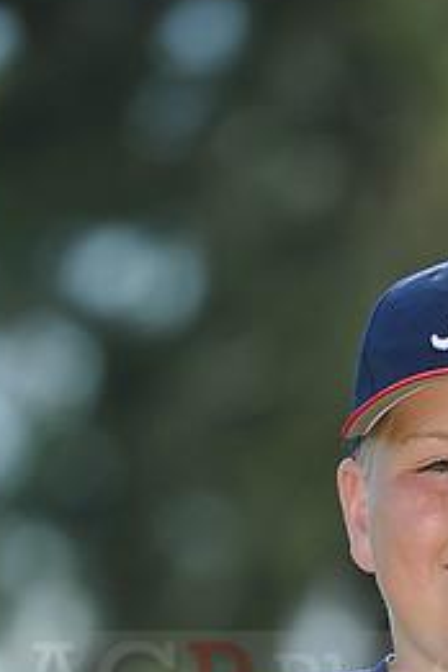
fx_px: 8306
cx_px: 461
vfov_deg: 4.6
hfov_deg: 3.1
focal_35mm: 445
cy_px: 667
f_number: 4.5
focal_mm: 200
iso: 200
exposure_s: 1/640
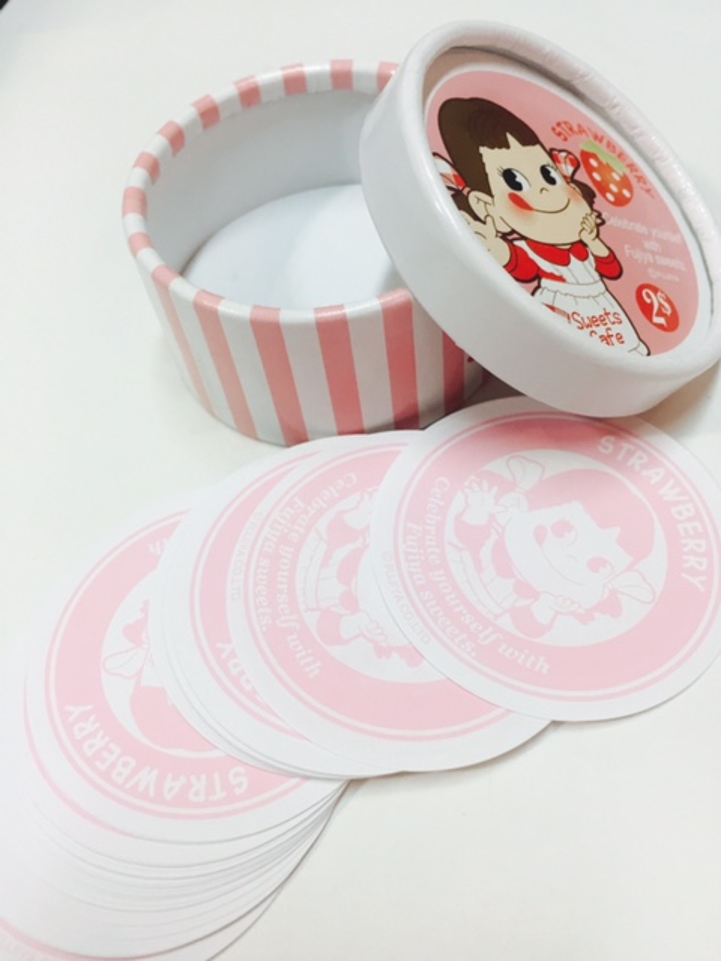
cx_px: 360
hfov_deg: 48.2
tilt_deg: -58.4
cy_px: 480
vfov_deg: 61.7
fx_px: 805
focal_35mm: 29
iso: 32
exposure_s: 1/33
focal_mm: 4.15
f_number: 2.2
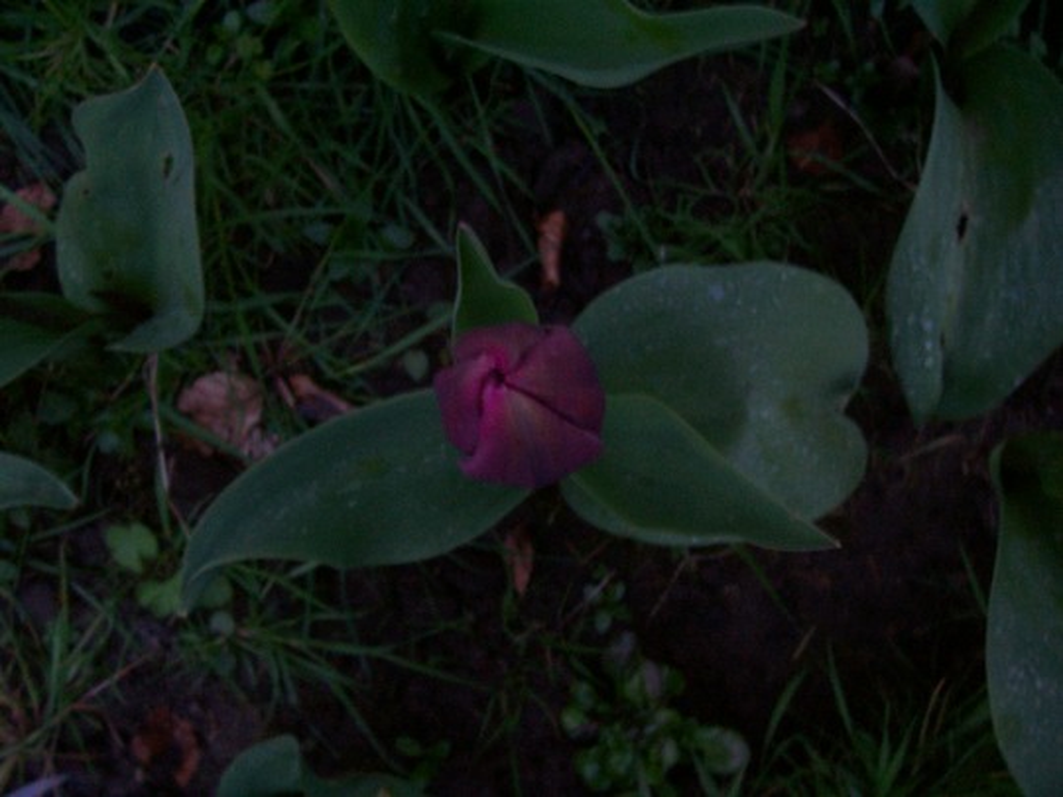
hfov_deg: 54.0
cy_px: 398
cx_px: 532
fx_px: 1044
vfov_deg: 41.8
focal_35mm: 34
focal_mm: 5.6
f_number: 2.7
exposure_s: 1/8
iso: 160
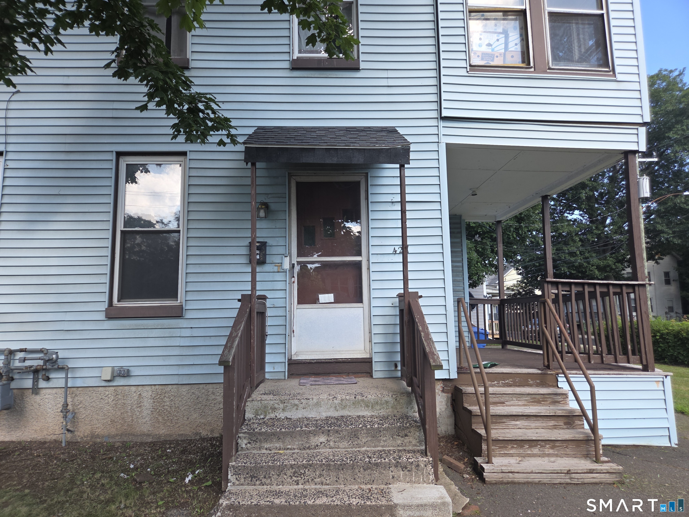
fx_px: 458
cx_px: 344
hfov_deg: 73.9
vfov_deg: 58.9
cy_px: 258
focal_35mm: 23
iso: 25
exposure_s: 1/368
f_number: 1.8
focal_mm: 5.4
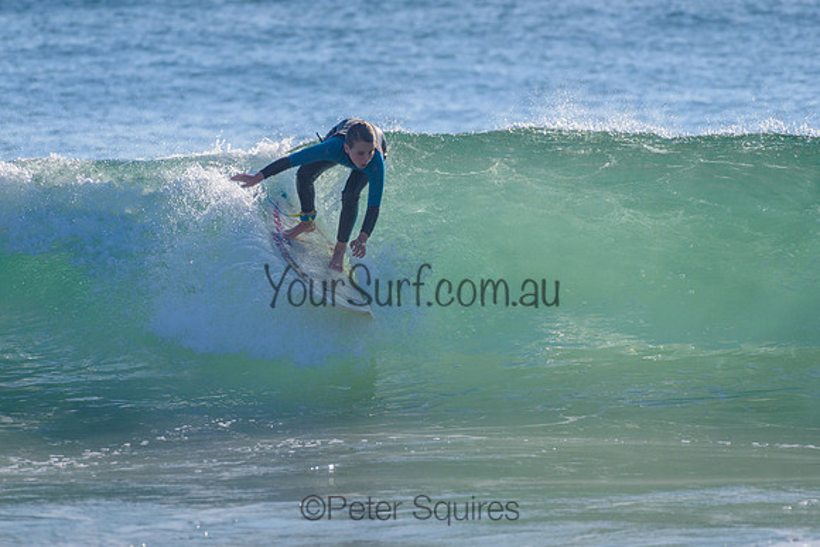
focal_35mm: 613
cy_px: 228
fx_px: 13966
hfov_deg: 3.4
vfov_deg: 2.2
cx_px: 343
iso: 125
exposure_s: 1/2000
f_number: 5.6
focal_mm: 500
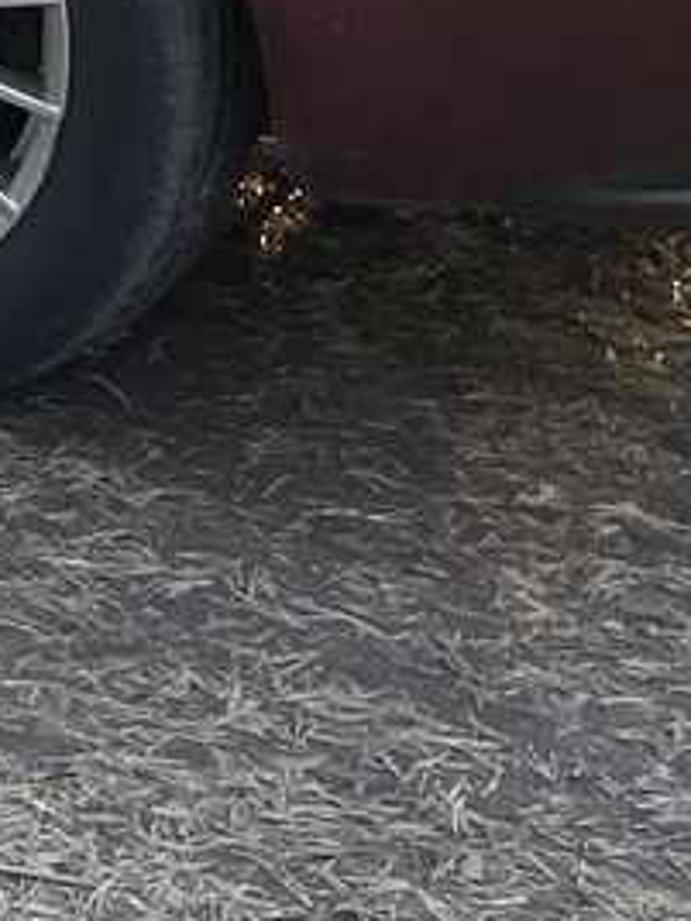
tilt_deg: +3.0
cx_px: -512
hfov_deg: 9.2
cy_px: -1670
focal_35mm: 155
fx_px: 4125
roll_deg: -2.3
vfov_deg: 10.1
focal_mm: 4.2
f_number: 1.6
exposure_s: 1/121
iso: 64
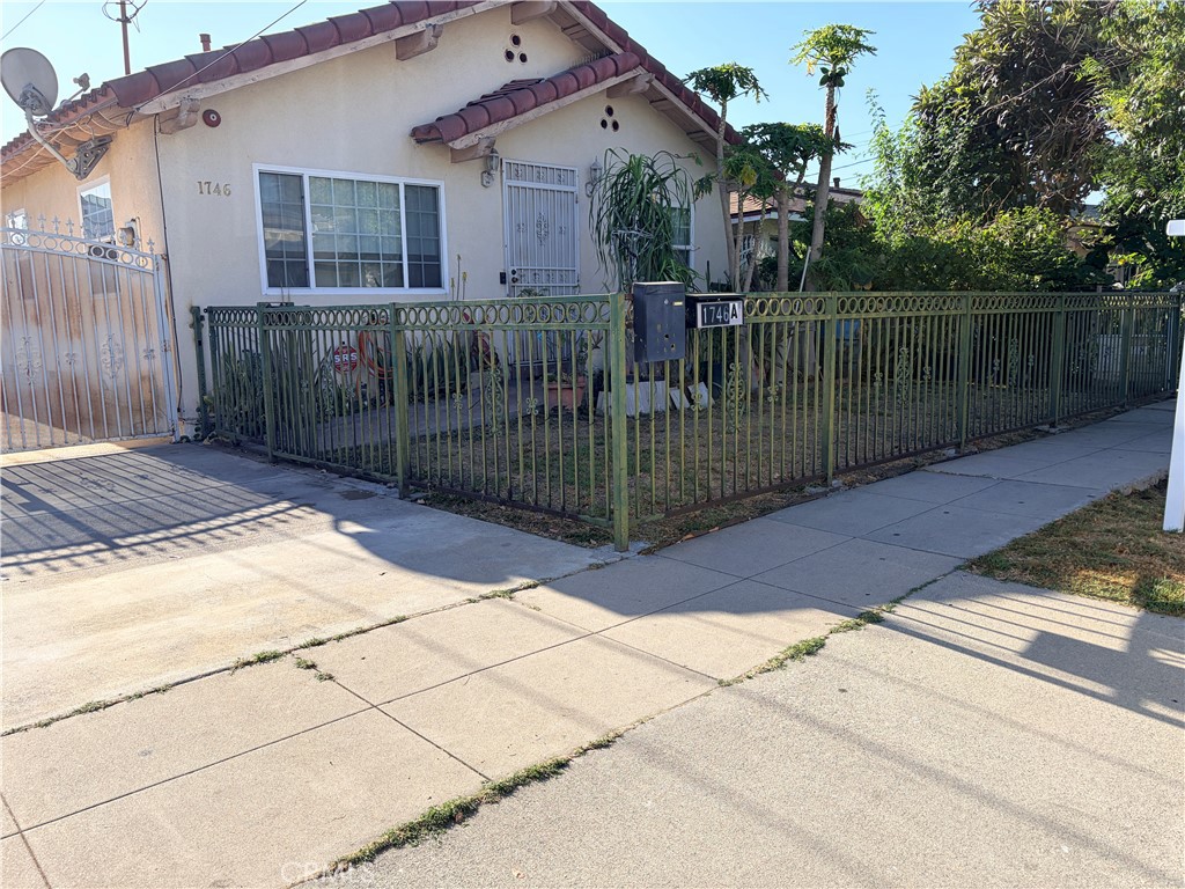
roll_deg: +1.9
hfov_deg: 67.3
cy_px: 444
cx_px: 592
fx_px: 890
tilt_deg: -8.3
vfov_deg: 53.1
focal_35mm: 26
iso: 50
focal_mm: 5.96
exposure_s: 1/2283
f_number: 1.6
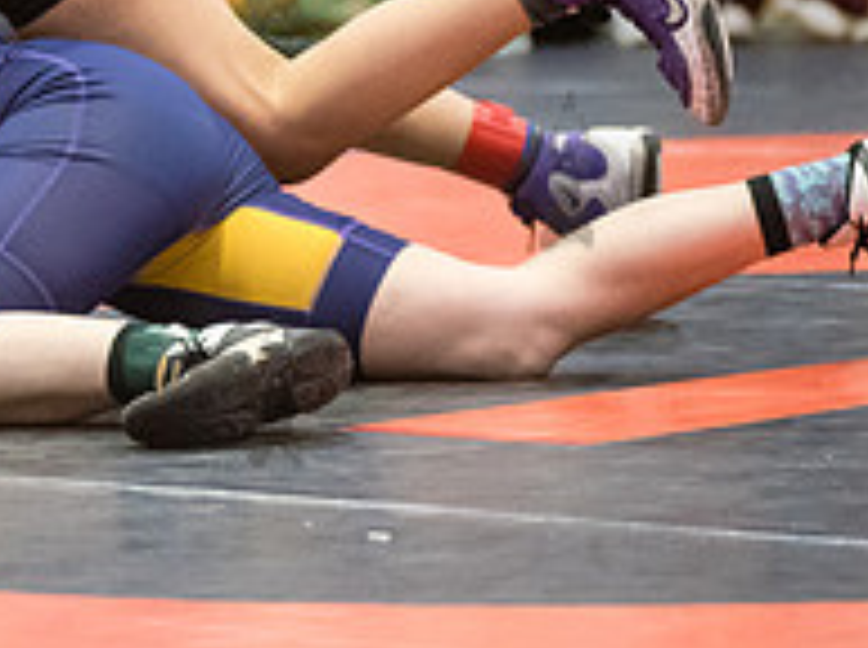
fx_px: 6232
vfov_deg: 5.9
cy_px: 169
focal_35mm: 249
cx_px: -306
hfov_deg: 7.9
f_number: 3.2
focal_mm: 86
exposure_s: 1/500
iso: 8000
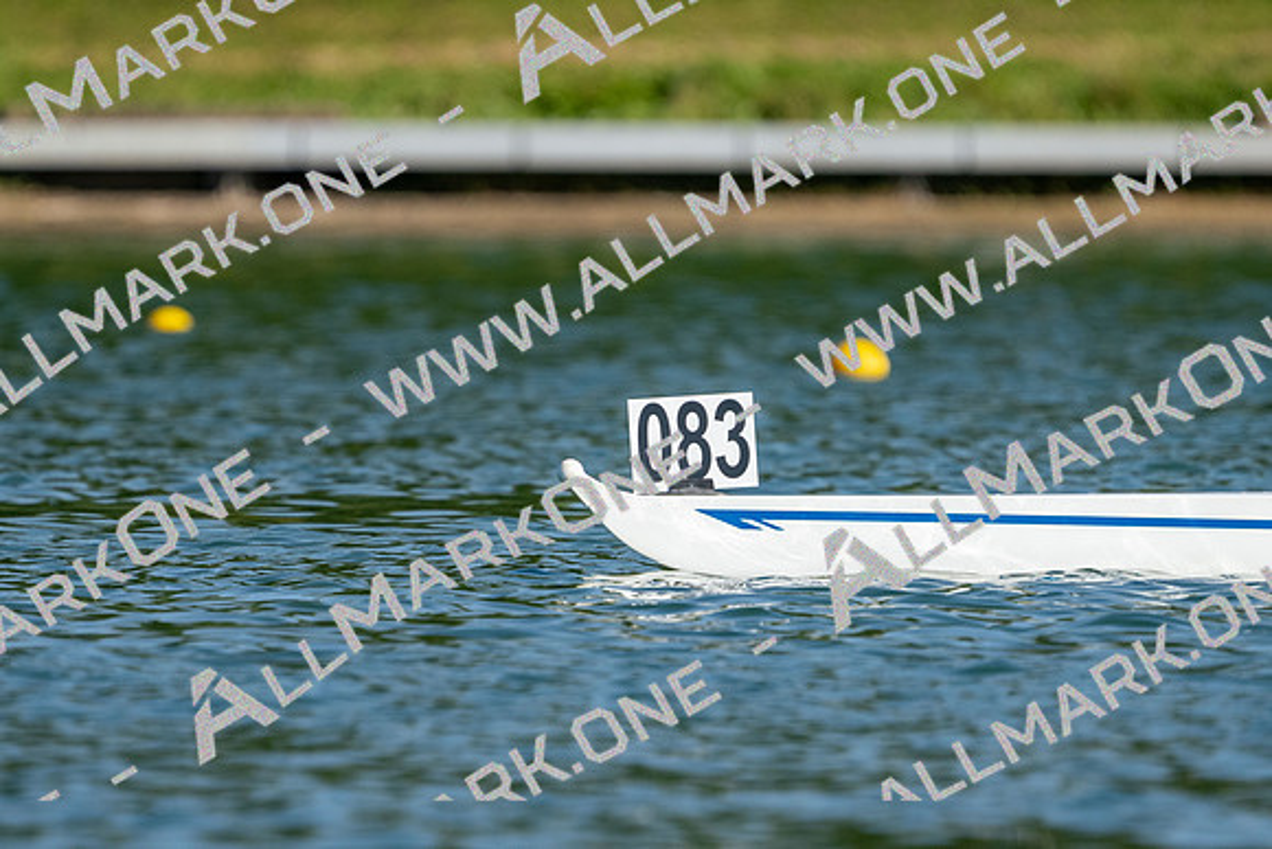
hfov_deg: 2.3
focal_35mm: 900
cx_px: 636
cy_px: 424
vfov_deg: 1.5
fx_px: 31806
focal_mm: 600
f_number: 8
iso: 640
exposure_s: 1/1600
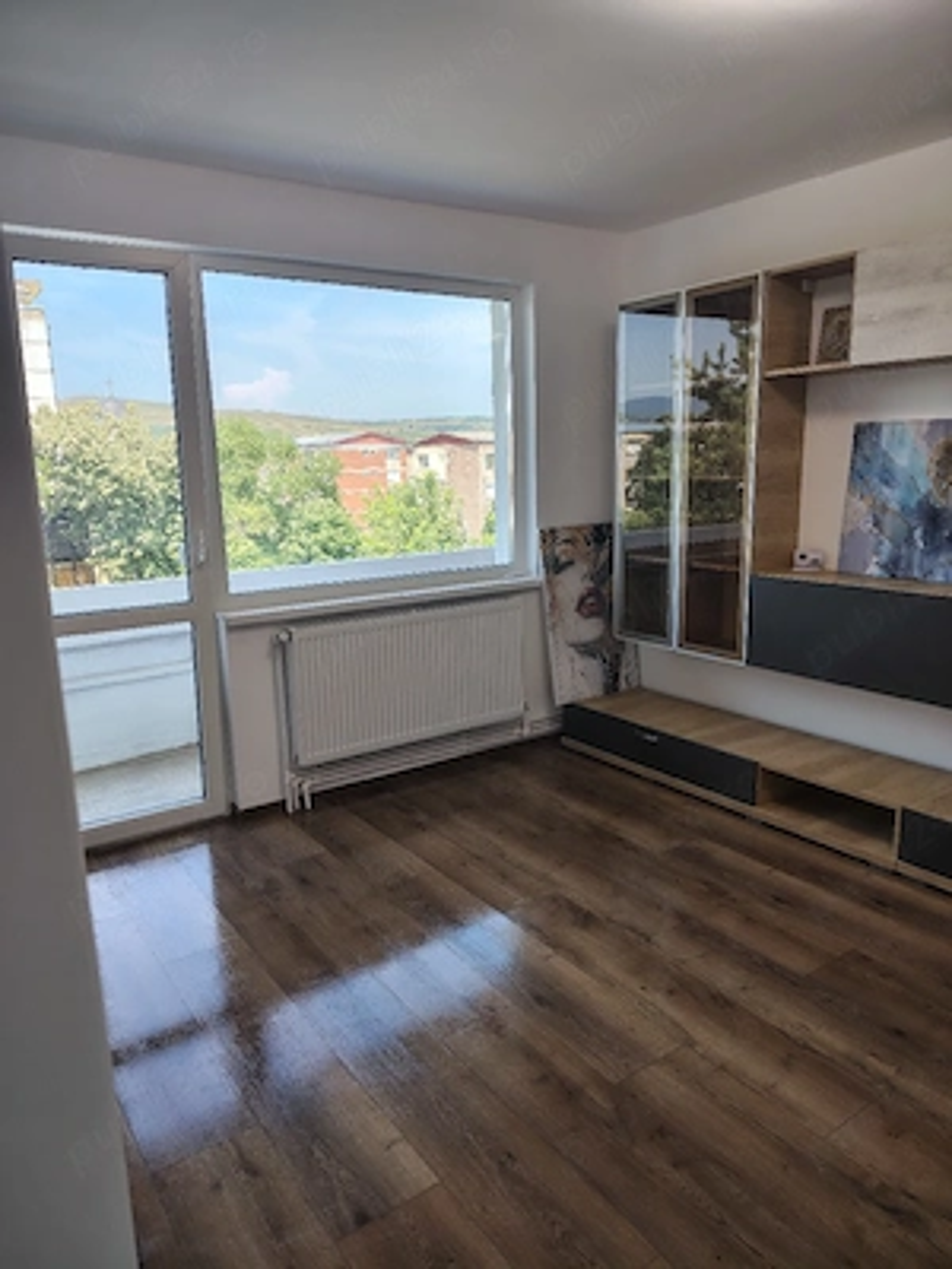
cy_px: 634
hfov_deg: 56.8
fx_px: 880
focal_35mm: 24
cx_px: 476
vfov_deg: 71.6
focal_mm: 5.56
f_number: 1.8
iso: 100
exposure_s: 1/119
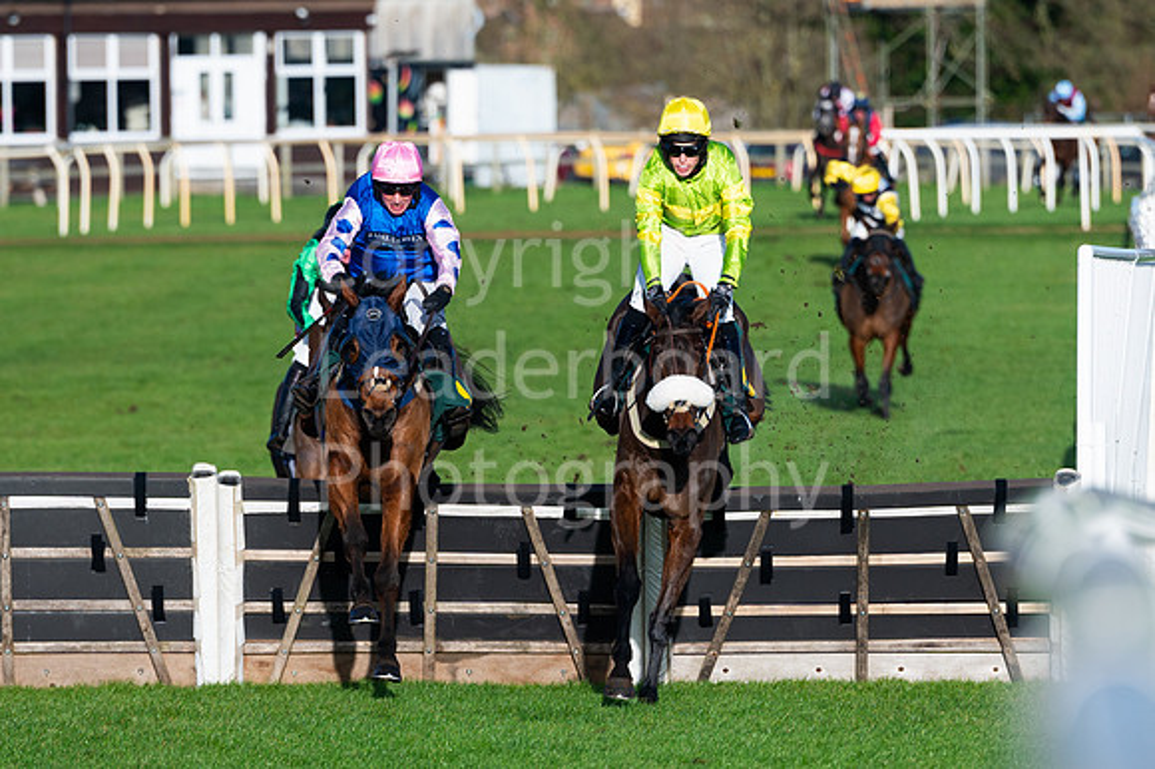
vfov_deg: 3.6
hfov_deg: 5.5
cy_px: 343
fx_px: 12101
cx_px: 635
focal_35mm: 377
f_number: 3.5
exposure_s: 1/5000
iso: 250
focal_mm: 200
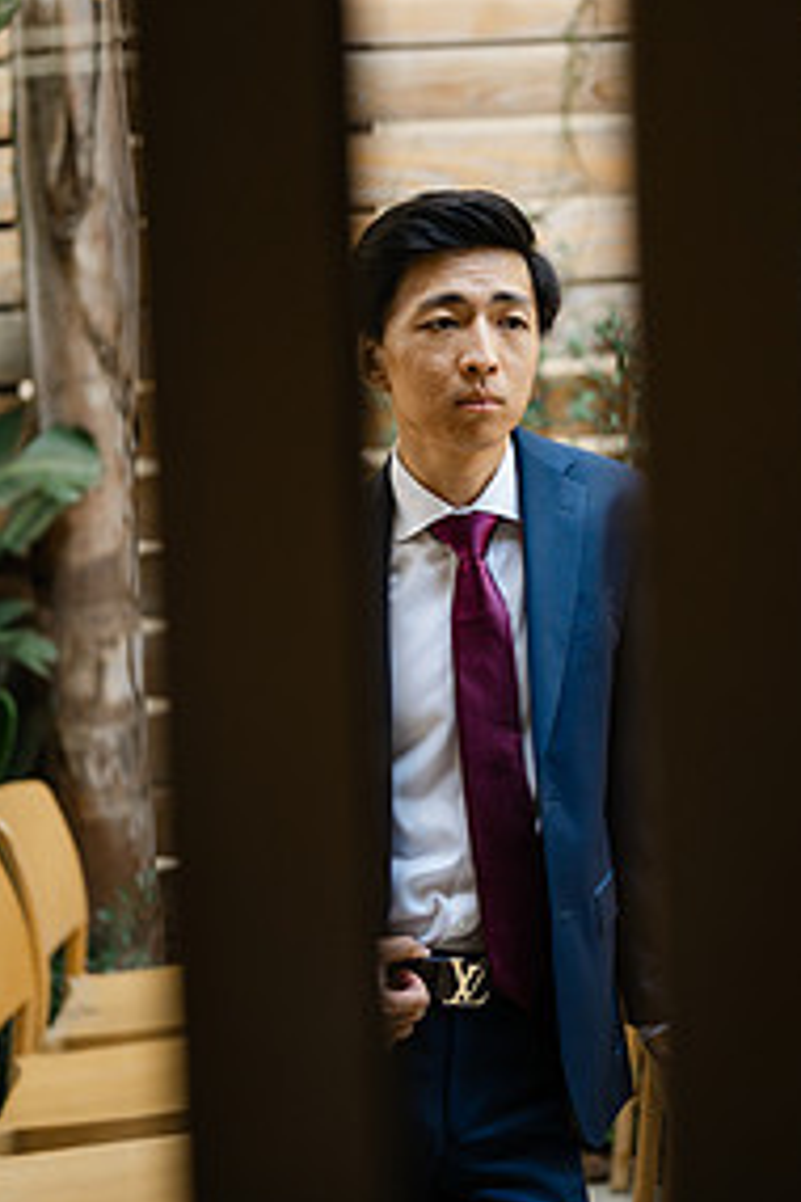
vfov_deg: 25.7
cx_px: 485
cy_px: 552
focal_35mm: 79
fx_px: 2636
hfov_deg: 17.3
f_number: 1.8
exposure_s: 1/125
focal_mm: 50
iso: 64
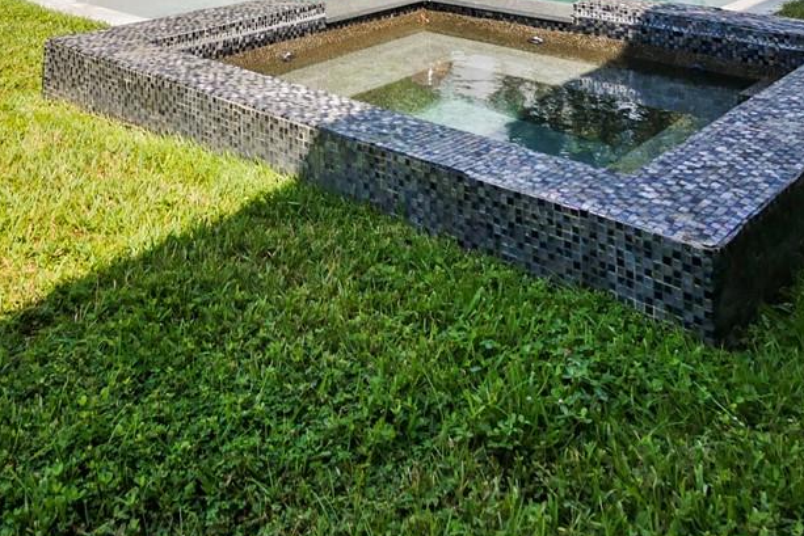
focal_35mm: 38
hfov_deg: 49.5
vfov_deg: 26.8
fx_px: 849
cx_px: 244
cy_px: -236
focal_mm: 7
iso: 200
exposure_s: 1/320
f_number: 7.1
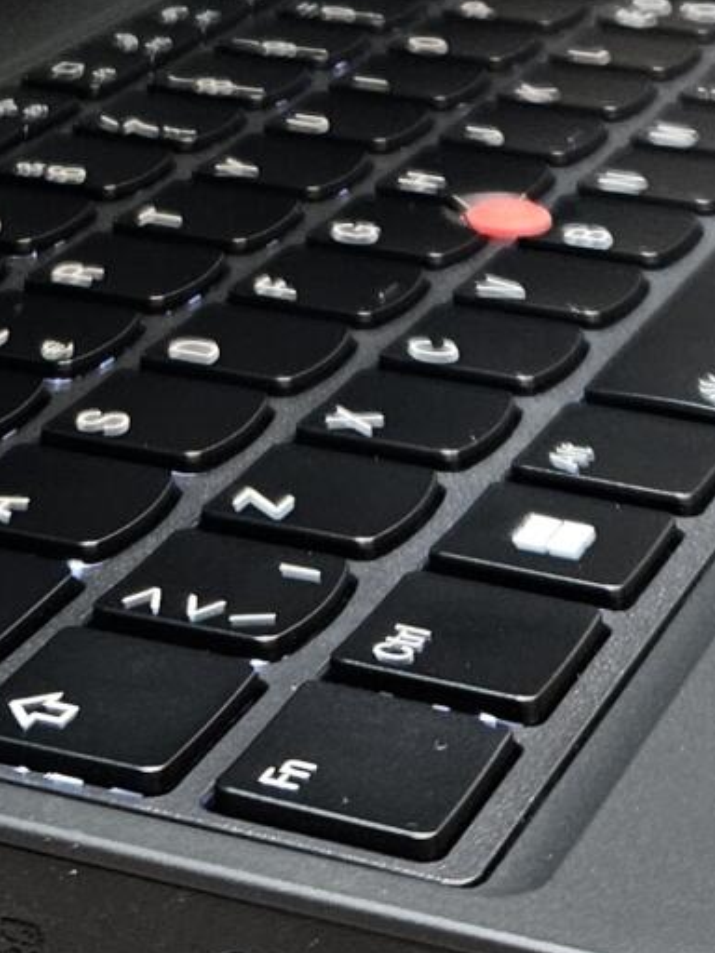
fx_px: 3167
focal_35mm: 115
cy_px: -605
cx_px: 281
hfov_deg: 12.9
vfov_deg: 15.4
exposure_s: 1/100
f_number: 1.8
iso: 320
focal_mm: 5.4
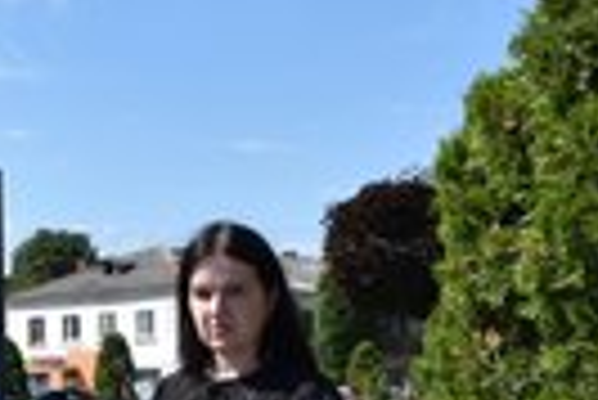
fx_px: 1347
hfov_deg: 23.0
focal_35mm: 81
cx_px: -112
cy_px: 512
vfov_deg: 16.1
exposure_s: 1/320
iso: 200
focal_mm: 18
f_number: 9
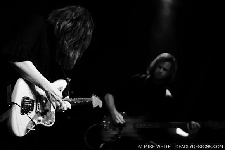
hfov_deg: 43.6
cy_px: 75
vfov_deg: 29.9
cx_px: 112
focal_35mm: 45
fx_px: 281
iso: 2000
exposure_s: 1/200
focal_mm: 30
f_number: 1.8
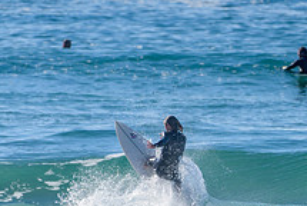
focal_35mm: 1651
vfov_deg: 0.8
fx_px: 14098
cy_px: 225
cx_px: 152
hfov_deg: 1.2
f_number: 5.6
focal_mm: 500
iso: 110
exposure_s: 1/2000
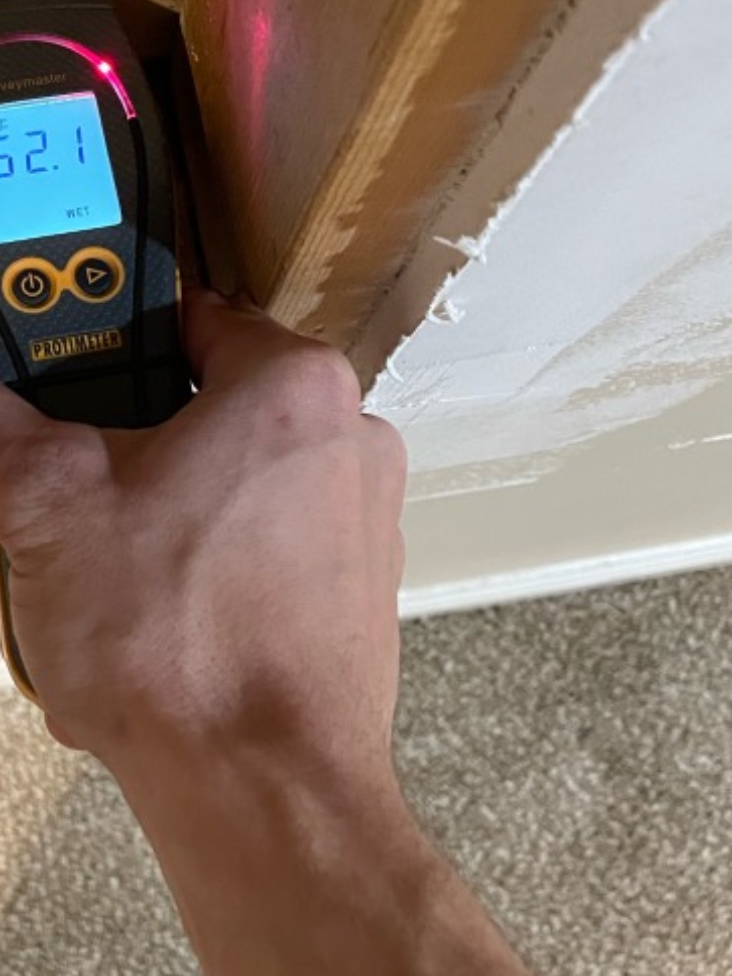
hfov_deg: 25.8
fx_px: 1551
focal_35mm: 55
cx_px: 87
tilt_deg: -76.3
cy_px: 379
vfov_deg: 34.8
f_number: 1.6
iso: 500
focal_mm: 4.2
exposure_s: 1/40
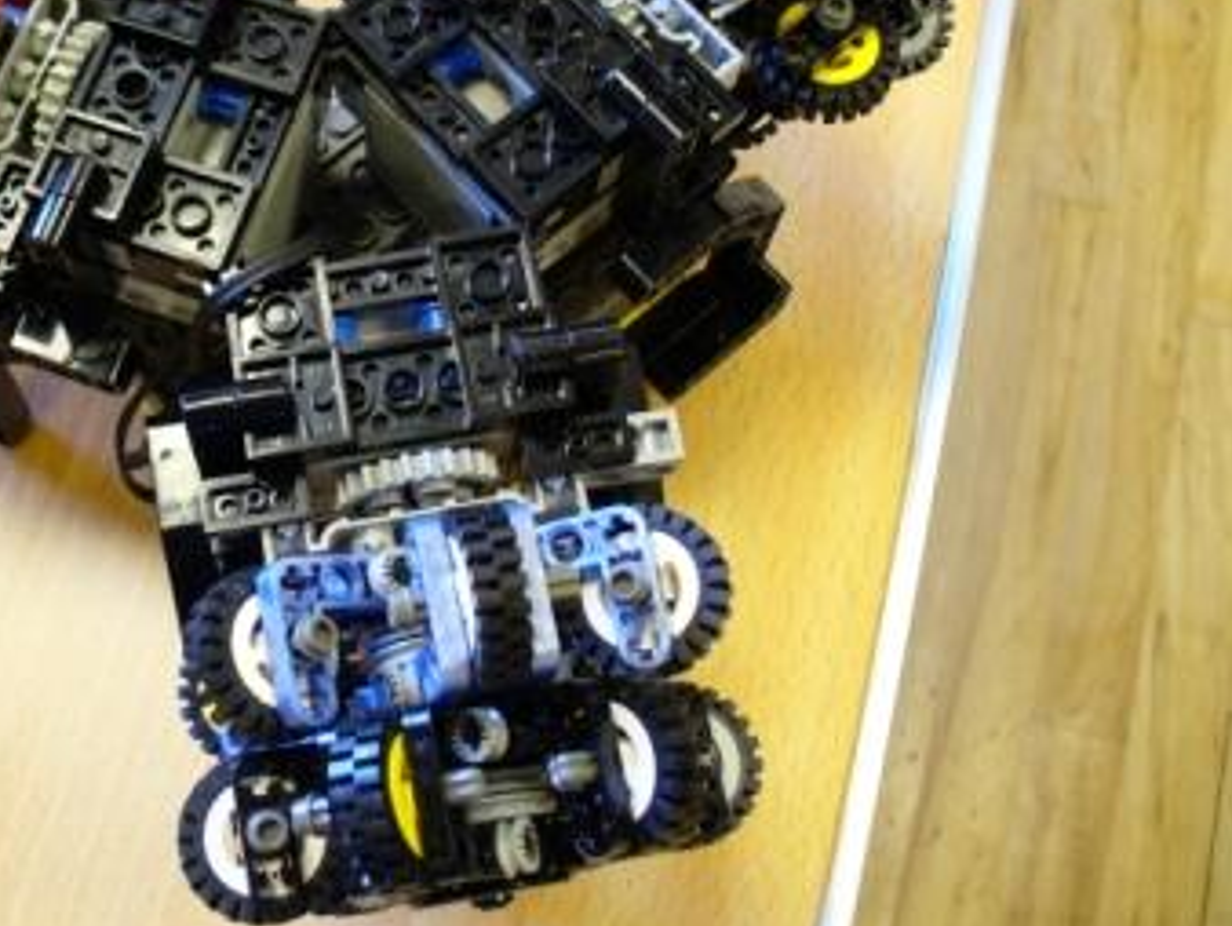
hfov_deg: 38.5
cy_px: 328
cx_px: 423
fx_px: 1745
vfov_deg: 29.6
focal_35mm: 49
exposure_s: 1/15
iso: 200
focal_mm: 6.1
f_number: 2.8
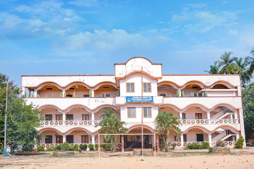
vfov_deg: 45.0
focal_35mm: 29
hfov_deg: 63.7
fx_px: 205
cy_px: 84
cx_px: 127
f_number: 8
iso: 200
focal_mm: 29
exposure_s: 1/400
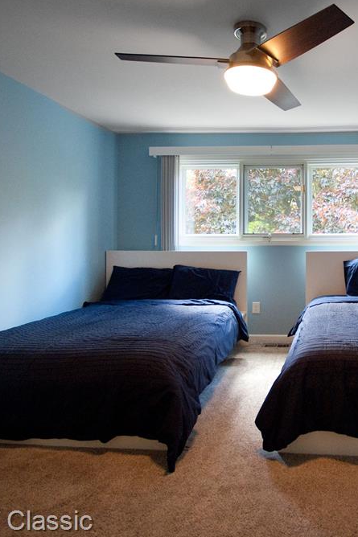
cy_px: 264
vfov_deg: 76.1
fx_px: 343
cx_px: 304
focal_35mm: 23
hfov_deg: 50.5
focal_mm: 10
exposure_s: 1/80
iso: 800
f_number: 3.5
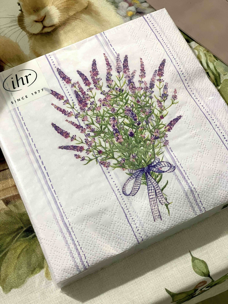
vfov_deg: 36.8
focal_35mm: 52
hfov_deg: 28.0
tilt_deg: -65.1
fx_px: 457
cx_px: 114
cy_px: 152
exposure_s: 1/50
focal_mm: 6
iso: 160
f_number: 2.4
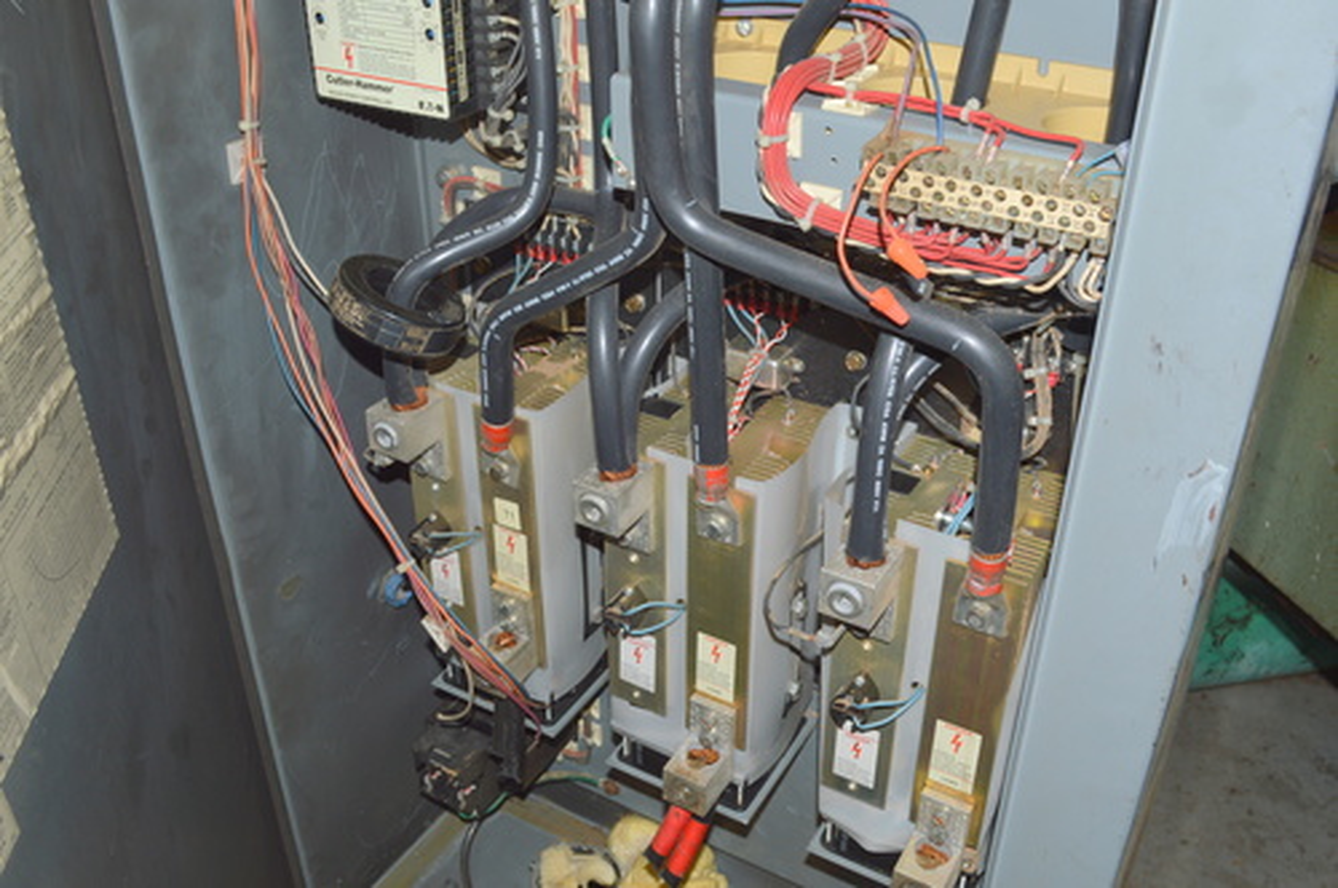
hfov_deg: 57.3
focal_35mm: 33
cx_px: 669
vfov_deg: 39.9
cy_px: 444
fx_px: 1225
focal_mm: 22
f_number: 8
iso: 100
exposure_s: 1/60
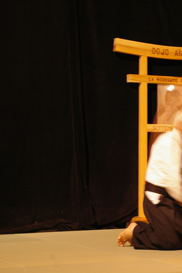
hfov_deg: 10.8
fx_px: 946
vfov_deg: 16.4
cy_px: 136
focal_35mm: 125
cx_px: 205
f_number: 5.6
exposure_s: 1/10
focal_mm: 55
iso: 800
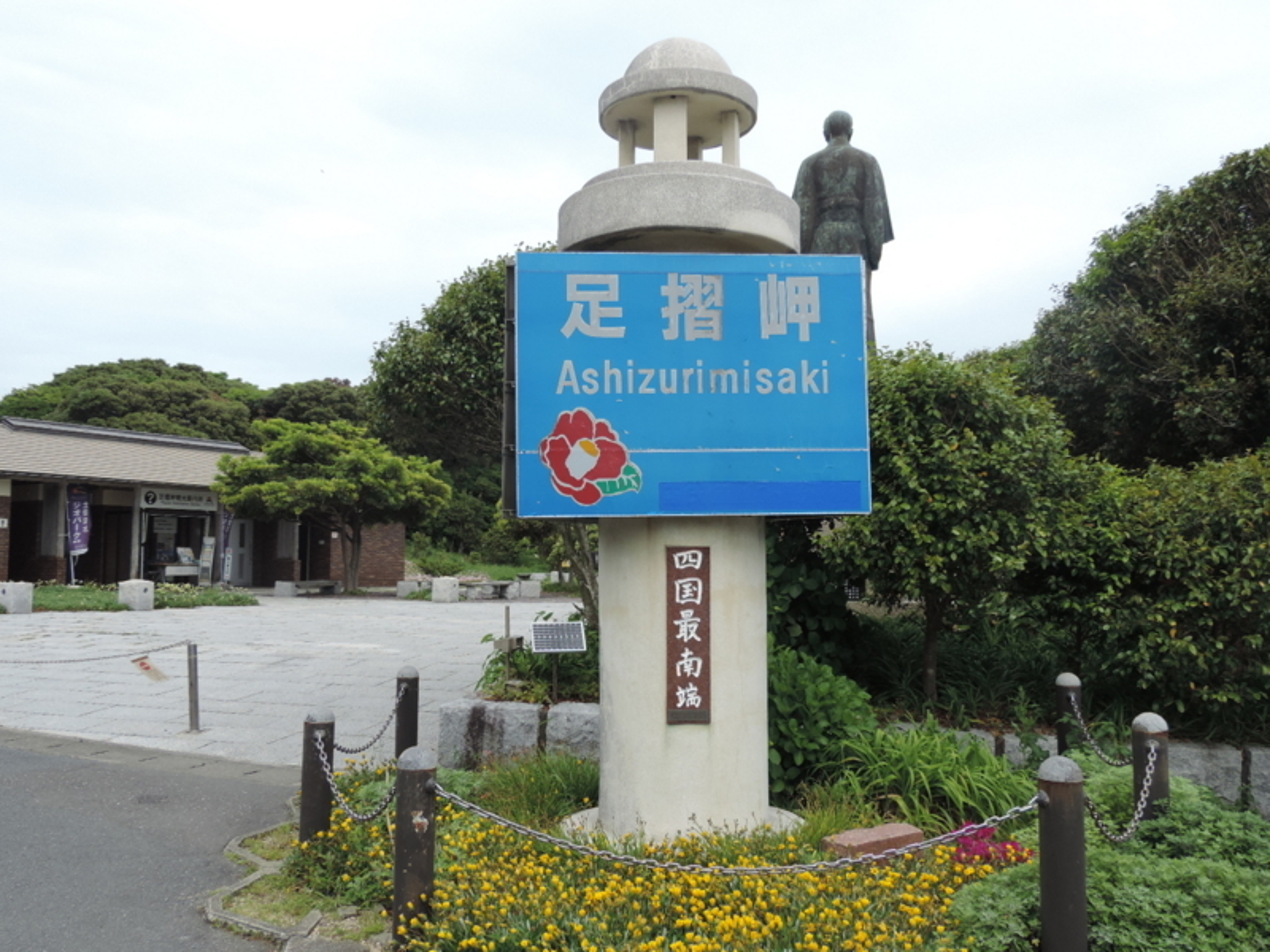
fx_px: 1101
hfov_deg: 60.0
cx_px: 635
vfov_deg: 46.8
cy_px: 476
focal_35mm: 30
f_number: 3.1
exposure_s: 1/640
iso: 80
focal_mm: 5.3
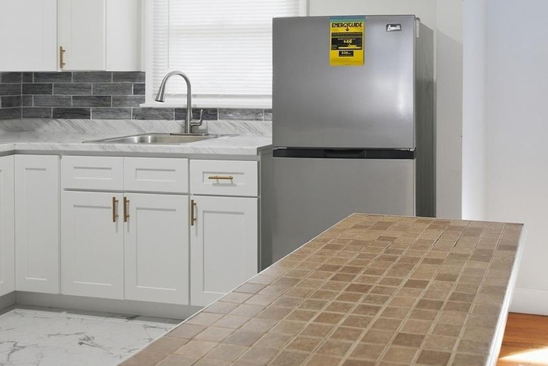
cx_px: 426
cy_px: 71
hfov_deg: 46.3
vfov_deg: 32.4
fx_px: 609
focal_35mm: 40
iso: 200
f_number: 4
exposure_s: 1/30
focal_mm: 16
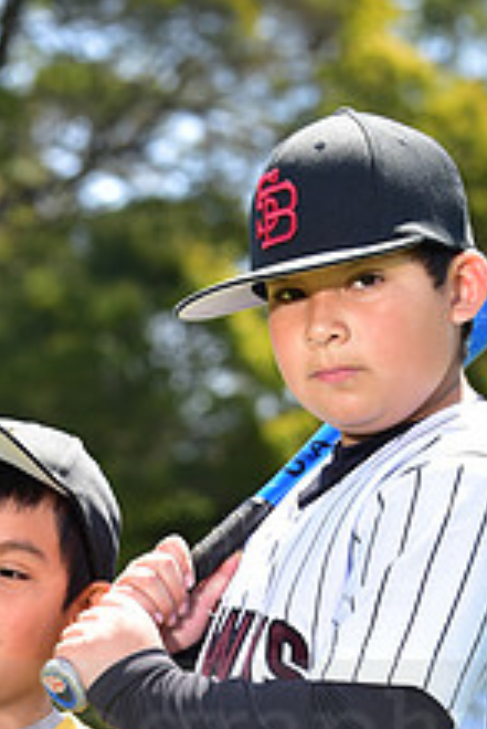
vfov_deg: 8.2
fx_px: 5065
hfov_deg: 5.5
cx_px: 71
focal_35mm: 250
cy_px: 706
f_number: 5.6
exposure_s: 1/250
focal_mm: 95
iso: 160
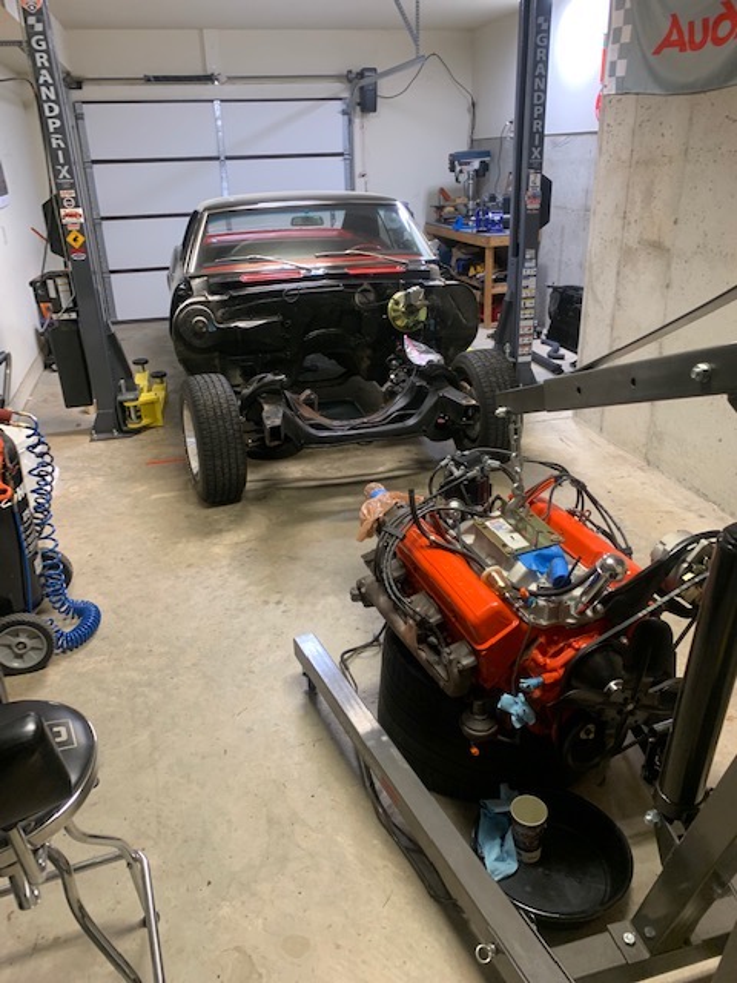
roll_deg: +1.5
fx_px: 738
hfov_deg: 53.1
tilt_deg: -23.3
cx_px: 368
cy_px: 492
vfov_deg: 67.3
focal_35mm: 26
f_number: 1.8
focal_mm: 4.25
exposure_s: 1/60
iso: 160
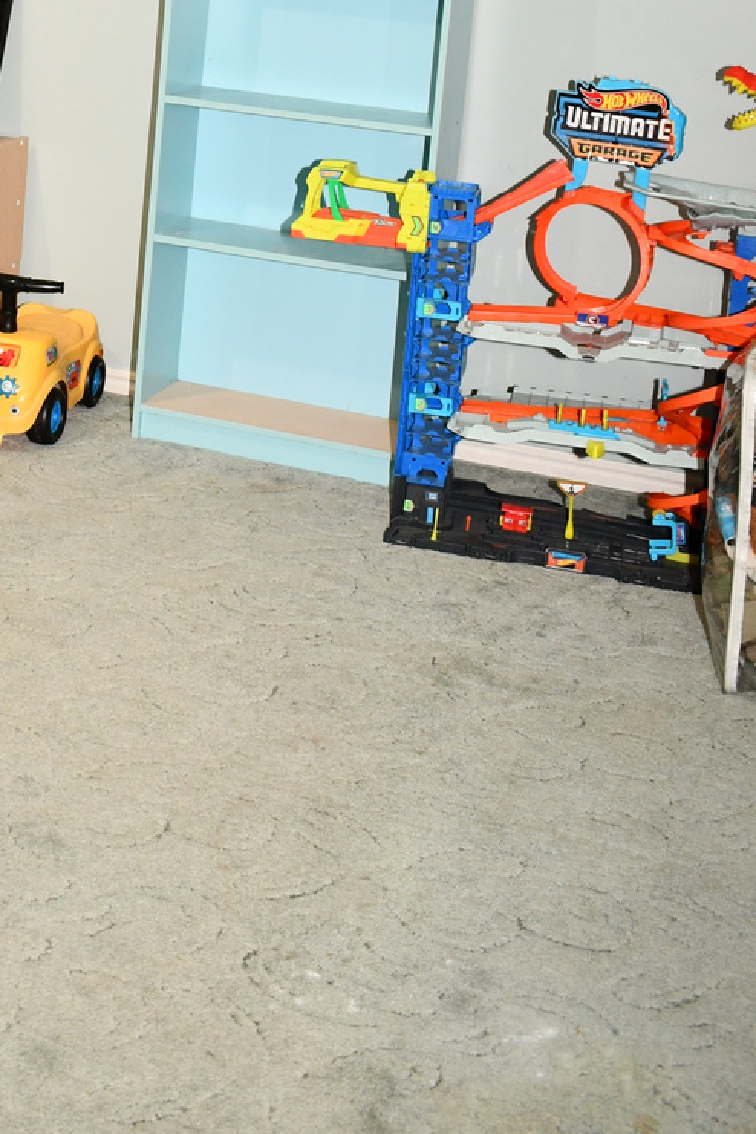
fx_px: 1764
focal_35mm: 56
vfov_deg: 33.8
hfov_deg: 23.2
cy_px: 124
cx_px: -8
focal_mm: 18
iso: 1250
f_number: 4
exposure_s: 1/60
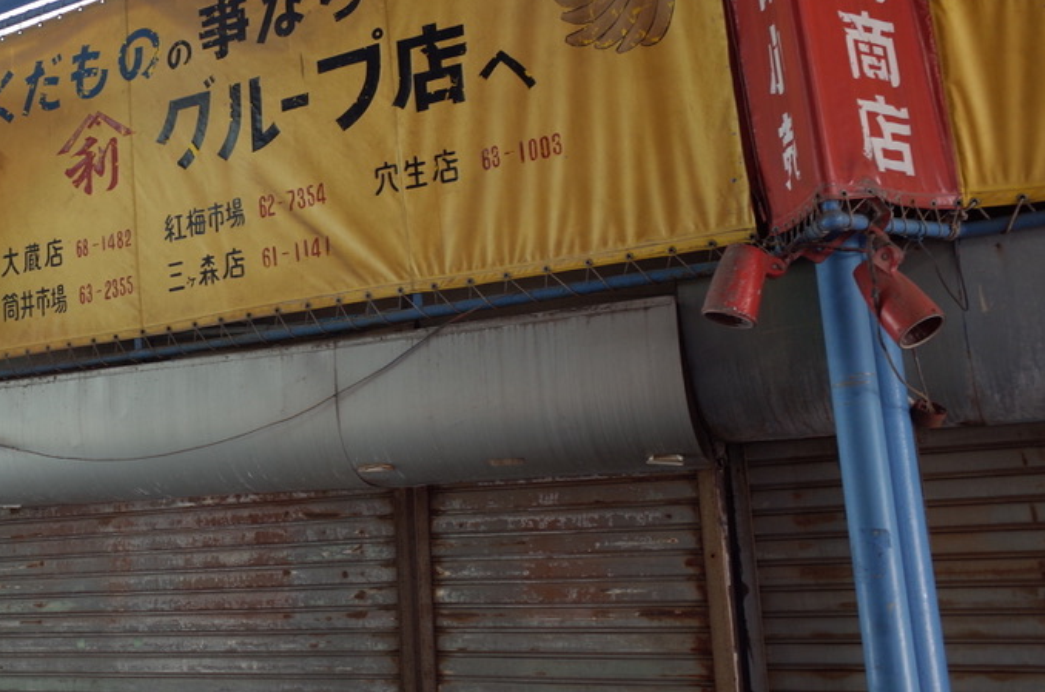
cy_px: 274
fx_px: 1303
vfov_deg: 29.7
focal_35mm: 45
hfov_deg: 41.8
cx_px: 209
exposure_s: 1/15
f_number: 2.8
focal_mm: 18.3
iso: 200
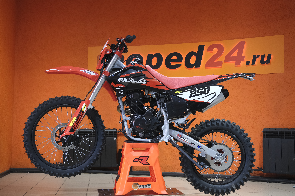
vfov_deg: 27.5
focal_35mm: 49
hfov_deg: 40.3
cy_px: 98
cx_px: 148
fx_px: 401
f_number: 4
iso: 1600
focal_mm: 32.5
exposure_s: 1/100
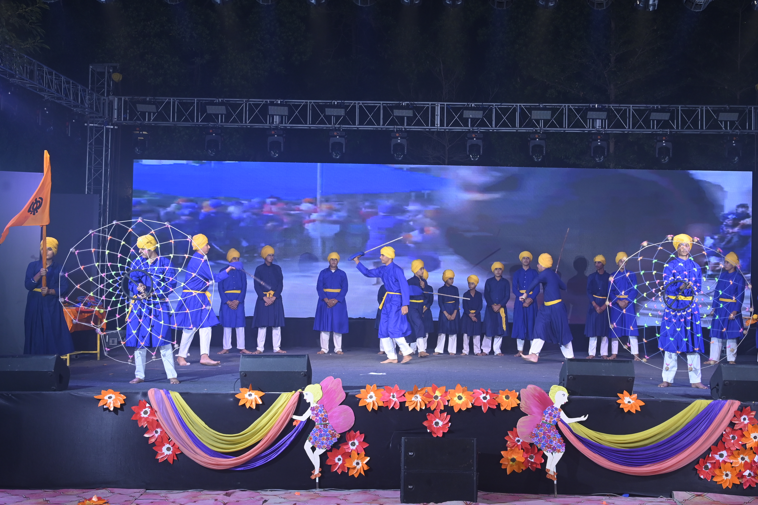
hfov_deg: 42.7
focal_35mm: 46
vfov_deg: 29.2
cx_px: 428
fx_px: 968
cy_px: 247
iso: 1000
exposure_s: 1/200
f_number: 7.1
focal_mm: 35
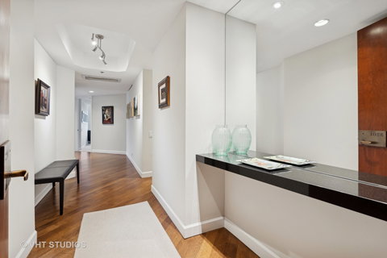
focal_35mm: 16
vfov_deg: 73.7
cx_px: 194
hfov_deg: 96.7
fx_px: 172
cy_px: 129
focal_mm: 16
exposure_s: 1/10
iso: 320
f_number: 8
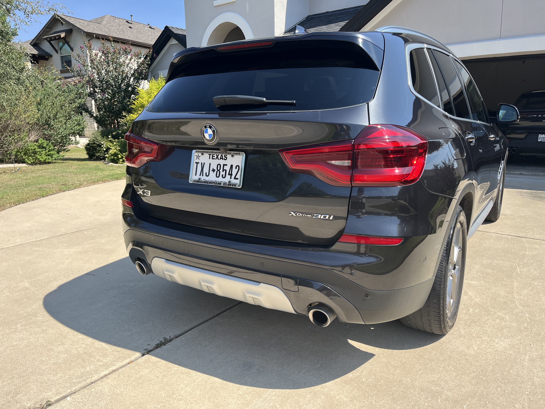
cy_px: 204
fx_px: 409
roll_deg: +1.1
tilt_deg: -12.9
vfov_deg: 53.1
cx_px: 272
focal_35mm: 26
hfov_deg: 67.3
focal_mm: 5.1
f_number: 1.6
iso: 50
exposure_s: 1/1517
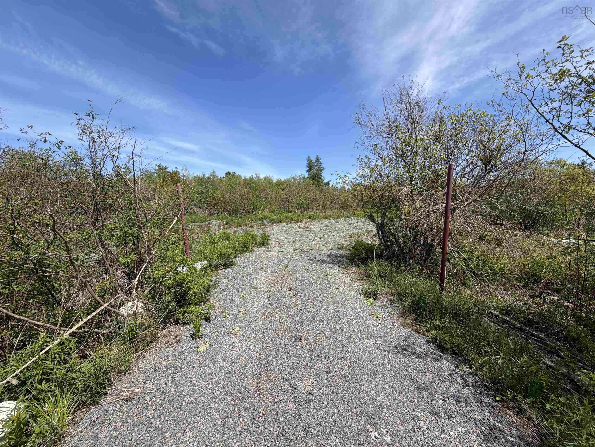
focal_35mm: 14
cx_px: 298
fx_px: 241
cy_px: 224
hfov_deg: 102.1
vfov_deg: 85.7
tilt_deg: -3.9
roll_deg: +0.7
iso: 25
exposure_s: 1/770
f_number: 2.2
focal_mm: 2.22
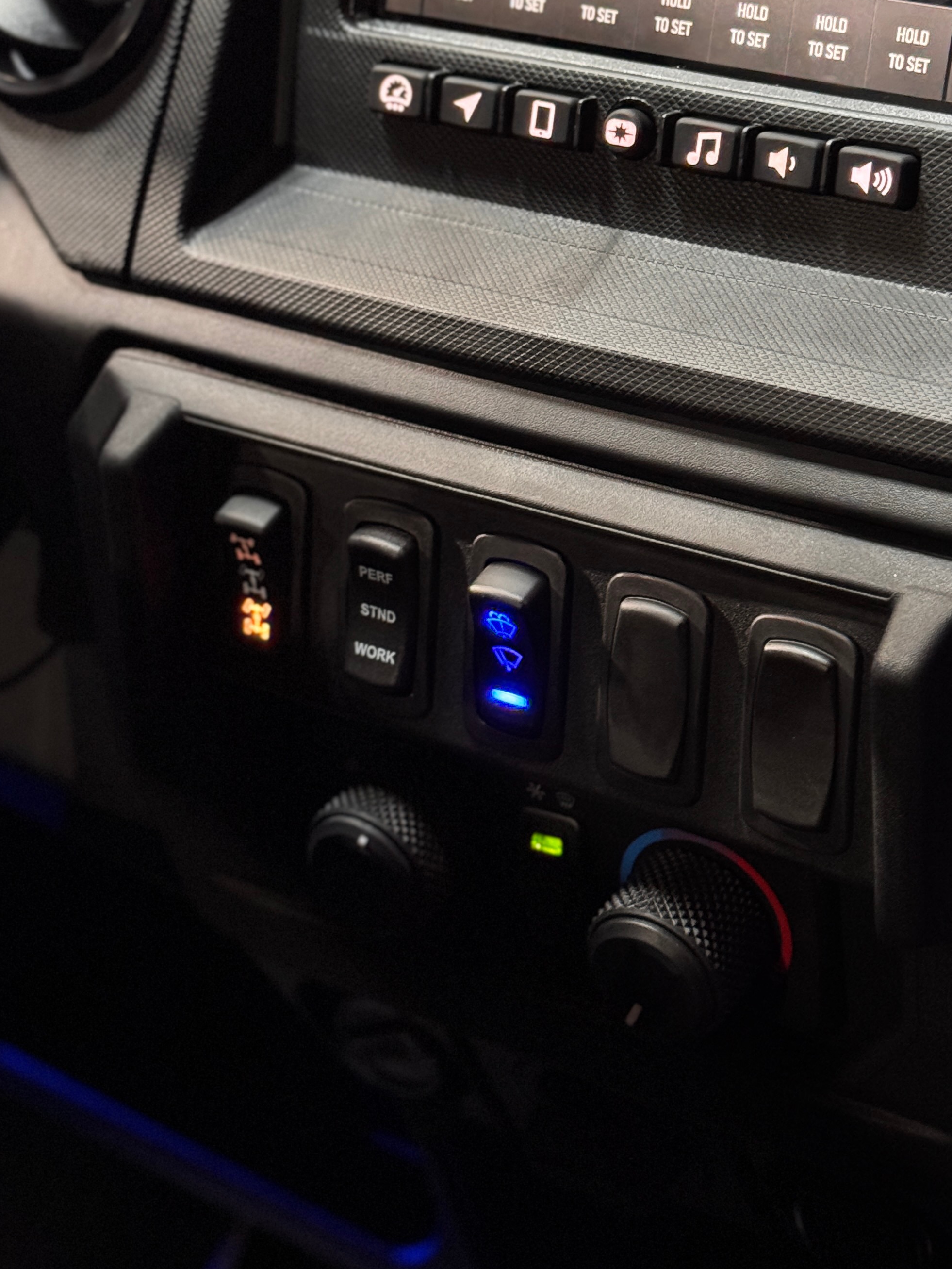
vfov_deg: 26.0
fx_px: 2713
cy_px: 320
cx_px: 629
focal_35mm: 74
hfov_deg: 19.8
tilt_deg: -25.9
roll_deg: +3.6
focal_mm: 6.76
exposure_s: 1/30
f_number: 1.78
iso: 640
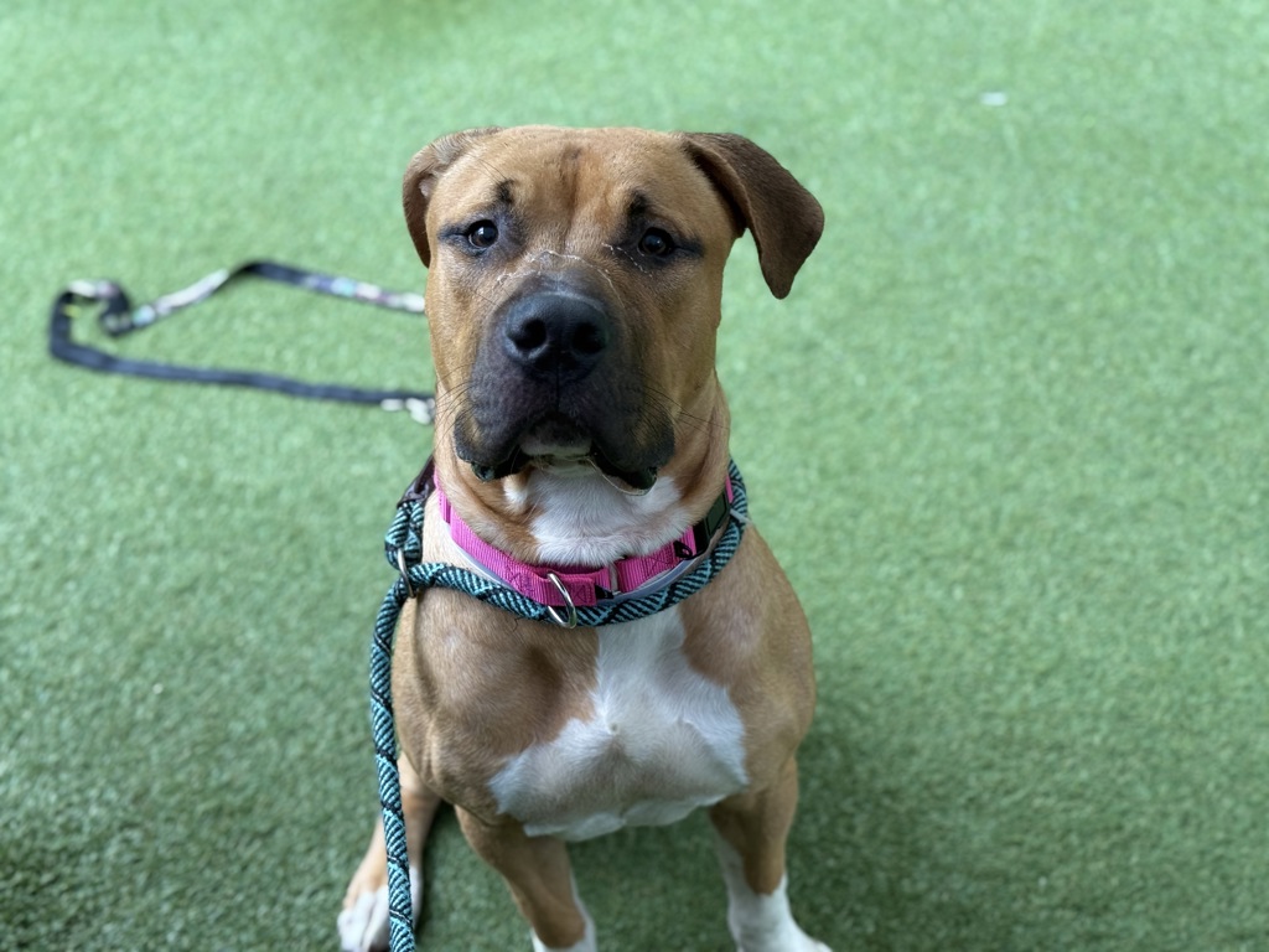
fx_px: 1760
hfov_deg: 39.7
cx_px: 634
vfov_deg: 30.3
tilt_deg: -43.2
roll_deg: +4.6
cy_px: 476
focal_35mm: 48
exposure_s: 1/60
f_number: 1.78
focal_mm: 6.76
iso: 100
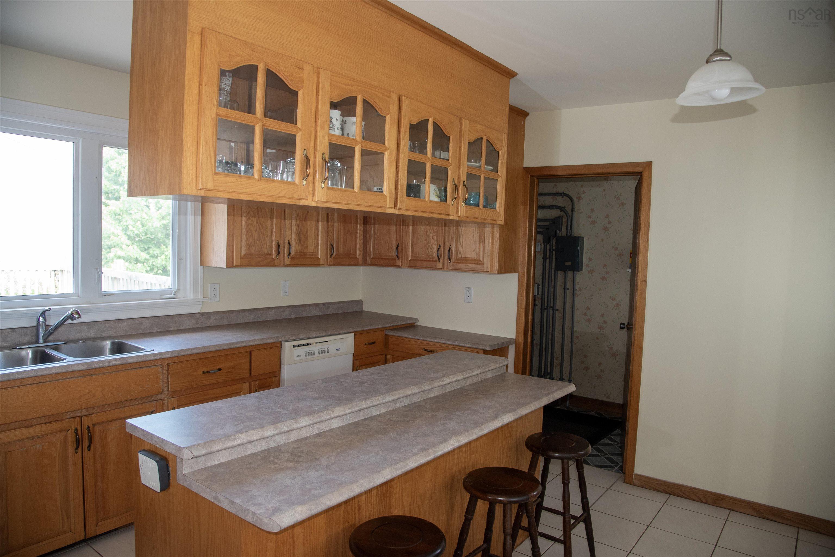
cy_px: 278
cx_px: 418
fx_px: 557
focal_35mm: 24
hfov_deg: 73.7
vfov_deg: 53.2
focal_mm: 24
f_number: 5
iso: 1000
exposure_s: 1/40
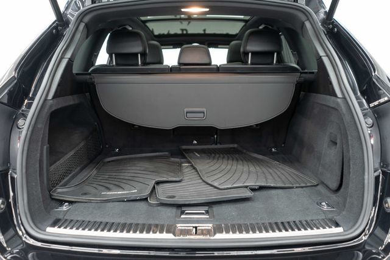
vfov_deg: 46.4
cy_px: 130
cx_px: 195
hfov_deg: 65.5
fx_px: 303
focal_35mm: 28
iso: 1250
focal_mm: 28
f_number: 3.2
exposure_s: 1/50
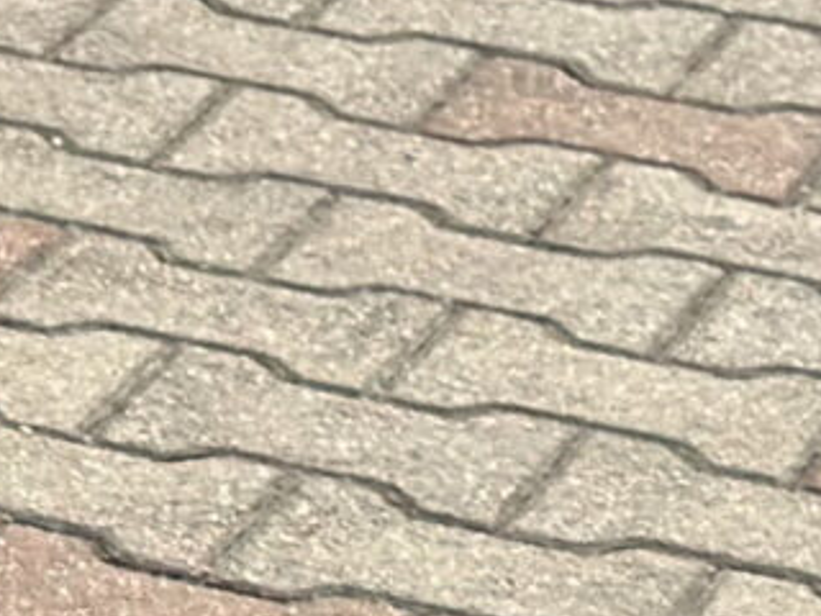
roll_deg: +0.8
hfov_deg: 4.8
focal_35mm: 384
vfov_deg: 3.8
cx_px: -2132
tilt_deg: -11.7
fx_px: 9107
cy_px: -1242
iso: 80
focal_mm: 6.86
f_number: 1.78
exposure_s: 1/7092
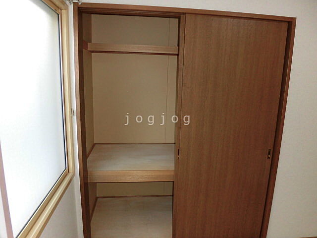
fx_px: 220
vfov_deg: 56.8
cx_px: 158
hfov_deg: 71.6
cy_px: 119
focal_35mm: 24
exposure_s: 1/30
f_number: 3.1
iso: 100
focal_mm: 4.3
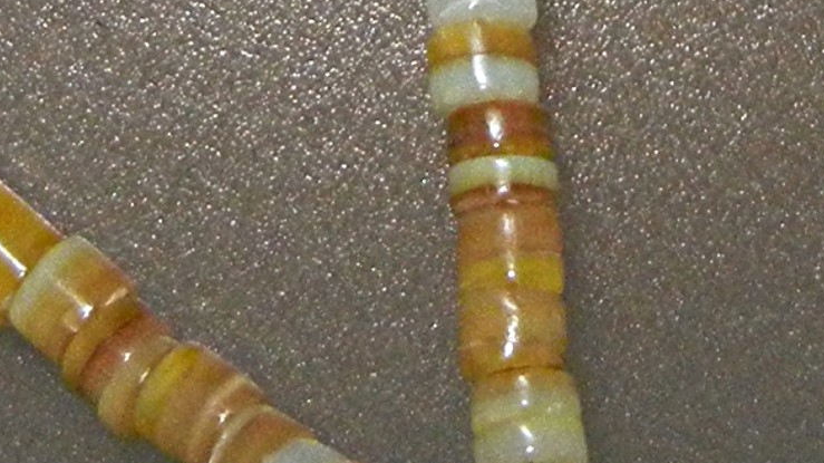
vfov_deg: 6.6
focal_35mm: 177
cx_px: 678
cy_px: -489
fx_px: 3866
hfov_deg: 12.1
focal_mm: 5.4
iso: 511
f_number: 7
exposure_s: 1/30
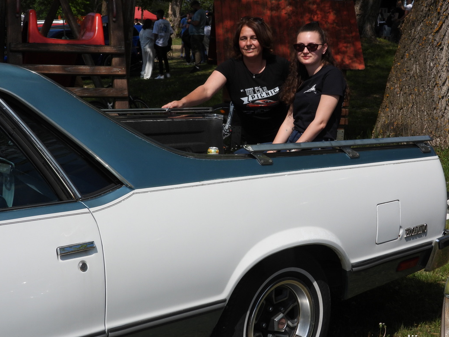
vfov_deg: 19.6
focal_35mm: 75
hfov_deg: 26.0
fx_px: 973
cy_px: 164
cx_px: 220
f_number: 4
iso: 100
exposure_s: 1/2000
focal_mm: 11.7
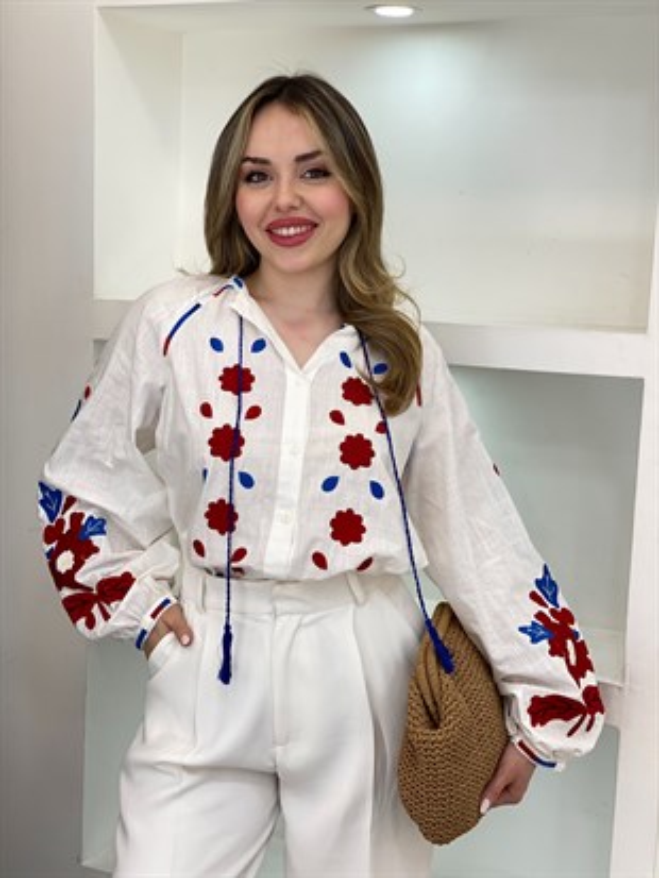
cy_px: 439
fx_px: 1319
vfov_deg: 36.8
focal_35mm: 52
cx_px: 330
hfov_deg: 28.0
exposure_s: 1/100
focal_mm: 6
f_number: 2
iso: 40
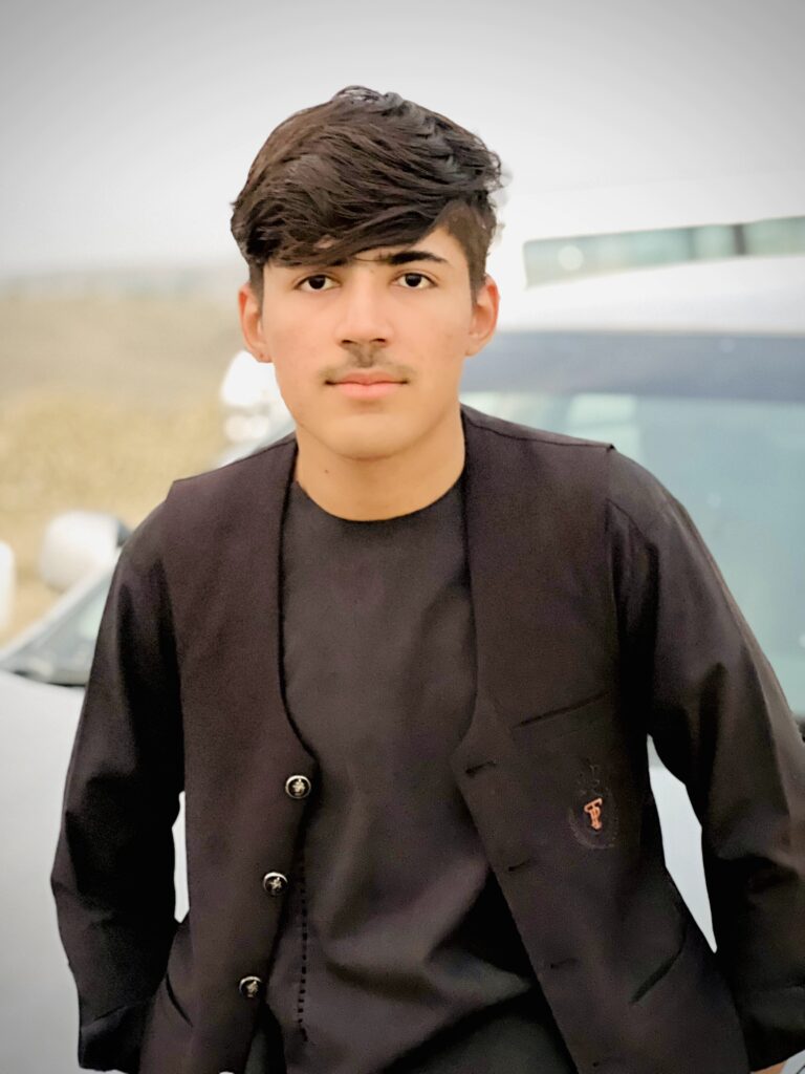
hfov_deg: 19.1
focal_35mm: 77
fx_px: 2388
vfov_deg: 25.3
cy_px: 537
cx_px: 402
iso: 2000
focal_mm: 9
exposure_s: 1/15
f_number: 2.8
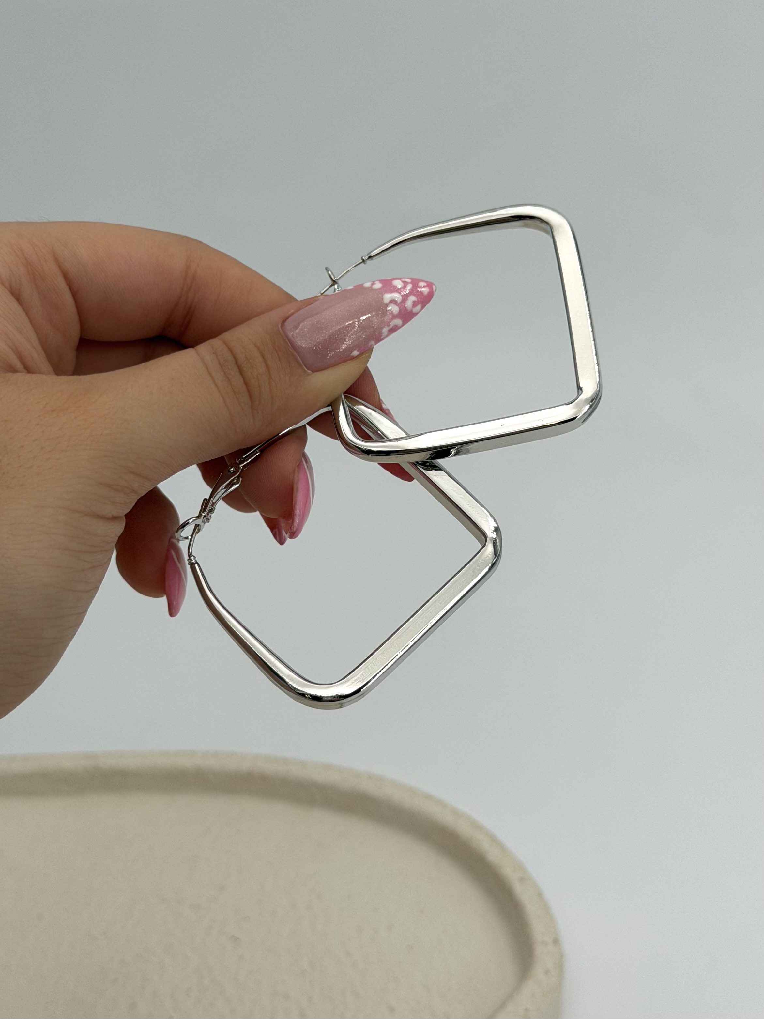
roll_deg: -1.6
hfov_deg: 30.3
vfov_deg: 39.7
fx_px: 1413
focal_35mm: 48
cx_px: 382
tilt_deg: -37.4
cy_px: 510
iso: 64
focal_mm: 6.76
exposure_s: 1/1543
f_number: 1.78
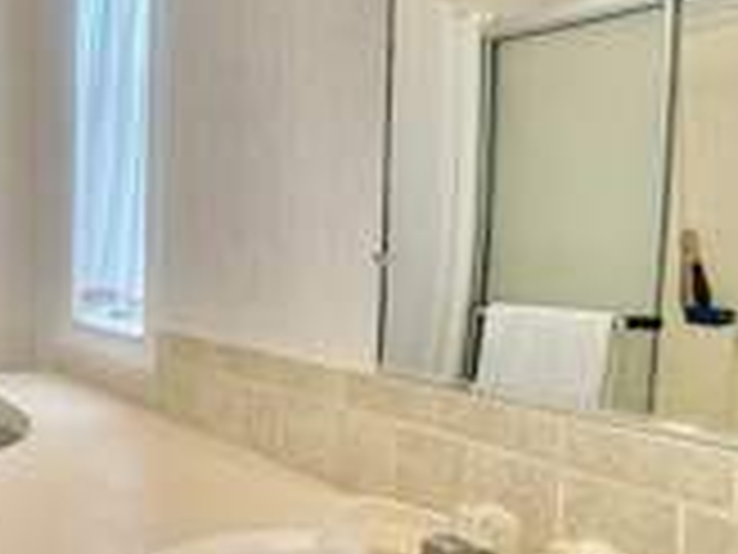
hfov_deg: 42.0
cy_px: 284
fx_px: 874
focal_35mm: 41
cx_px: 72
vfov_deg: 35.1
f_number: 2.2
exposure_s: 1/120
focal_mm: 2.22
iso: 125
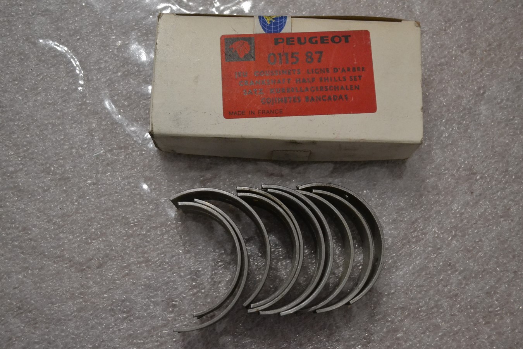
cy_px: 174
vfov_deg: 28.1
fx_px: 697
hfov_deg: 41.1
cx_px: 262
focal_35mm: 48
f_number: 4.8
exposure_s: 1/60
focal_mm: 32
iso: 2500
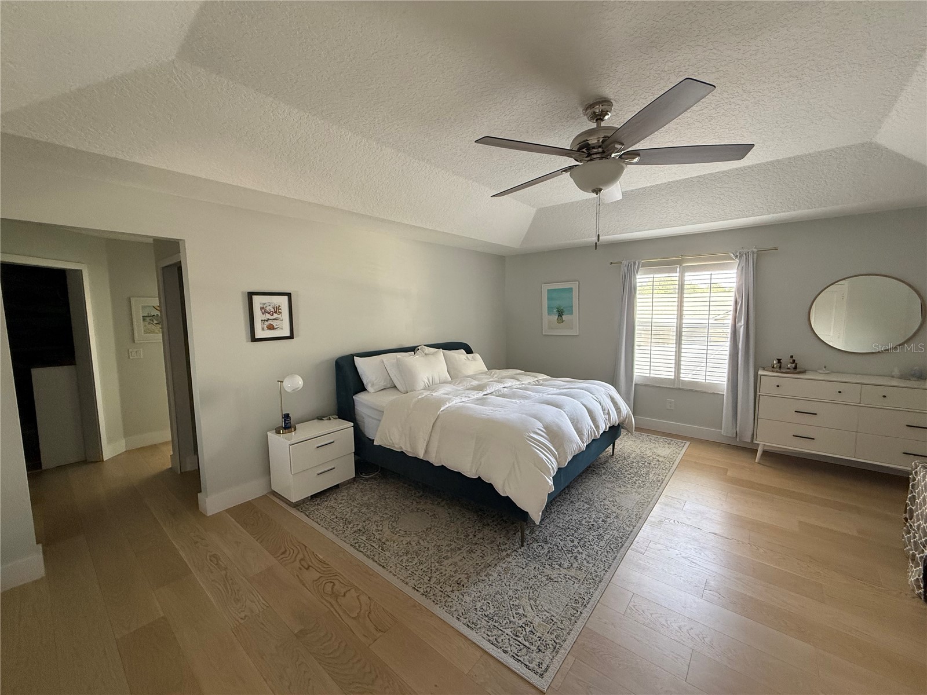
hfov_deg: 102.1
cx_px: 464
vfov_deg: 85.7
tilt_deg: -6.1
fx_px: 375
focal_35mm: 14
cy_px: 348
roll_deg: +0.9
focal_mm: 2.22
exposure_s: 1/97
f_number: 2.2
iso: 320
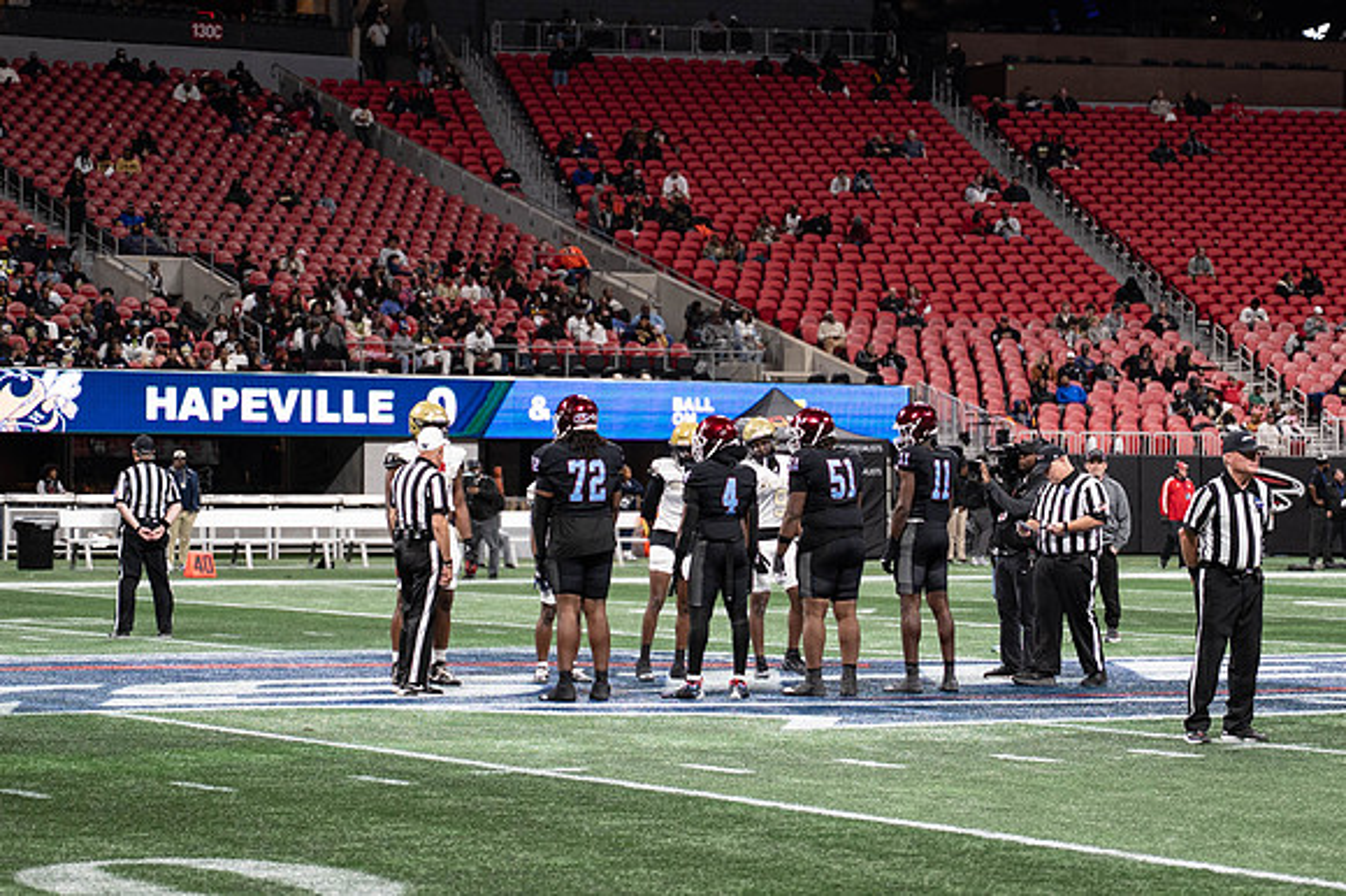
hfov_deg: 19.2
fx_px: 3971
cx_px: 735
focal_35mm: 106
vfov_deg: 12.9
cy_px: 477
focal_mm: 70
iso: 1250
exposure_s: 1/1000
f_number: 2.8
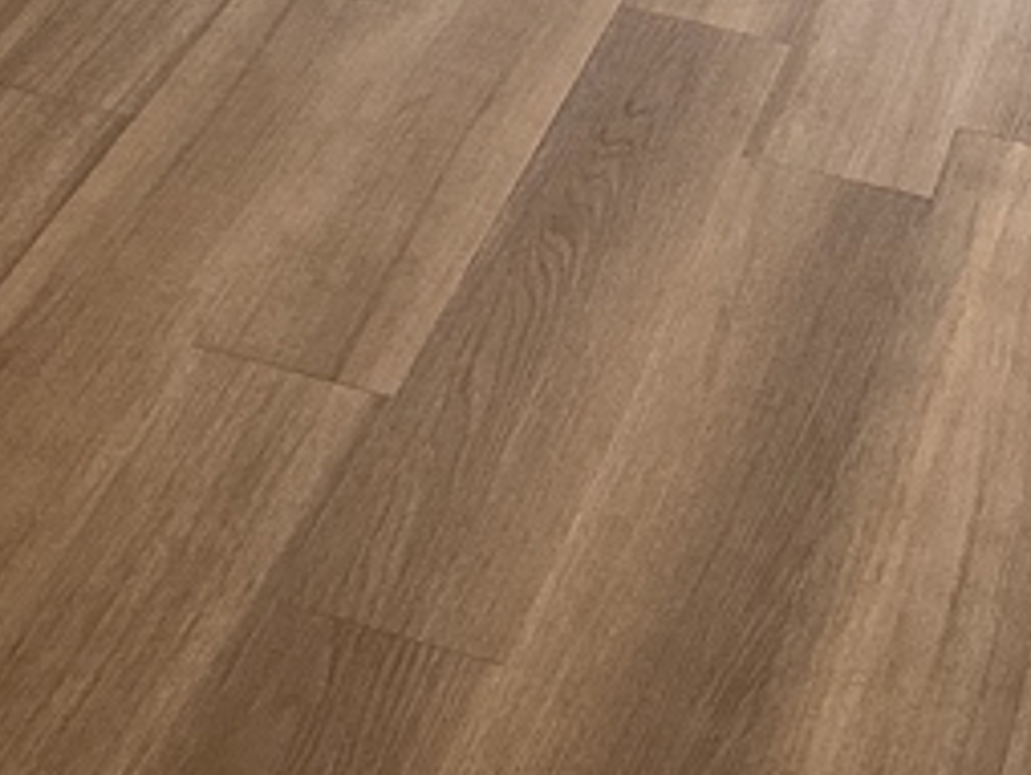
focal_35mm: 122
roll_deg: -2.4
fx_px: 3637
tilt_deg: -15.7
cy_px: -734
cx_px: 223
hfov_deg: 16.0
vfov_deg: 11.1
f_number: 2.4
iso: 64
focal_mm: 3.3
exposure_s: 1/60
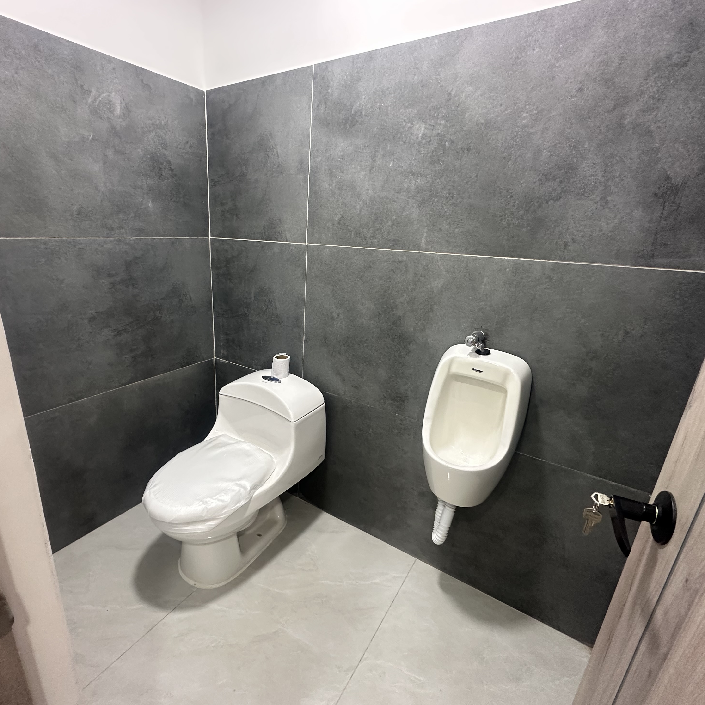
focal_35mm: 17
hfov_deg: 83.5
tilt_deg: -18.5
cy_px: 356
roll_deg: -1.7
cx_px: 305
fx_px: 392
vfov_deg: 84.0
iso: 320
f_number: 2.2
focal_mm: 2.22
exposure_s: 1/120
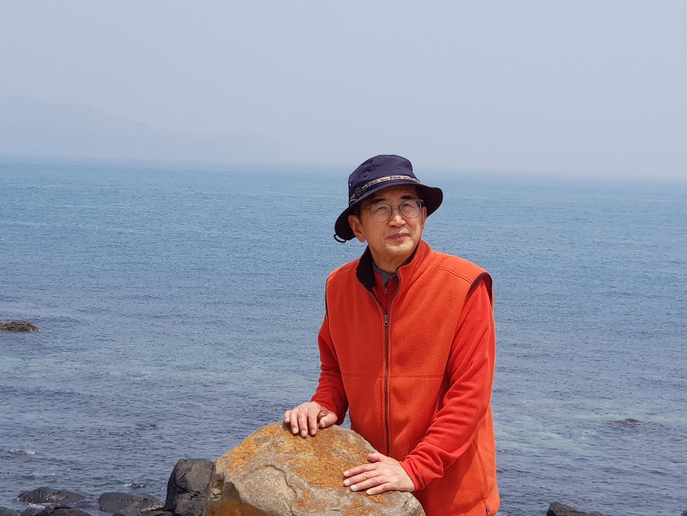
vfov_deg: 28.0
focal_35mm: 52
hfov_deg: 36.8
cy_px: 258
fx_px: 1032
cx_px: 344
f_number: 2.4
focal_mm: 6
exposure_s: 1/694
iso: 25
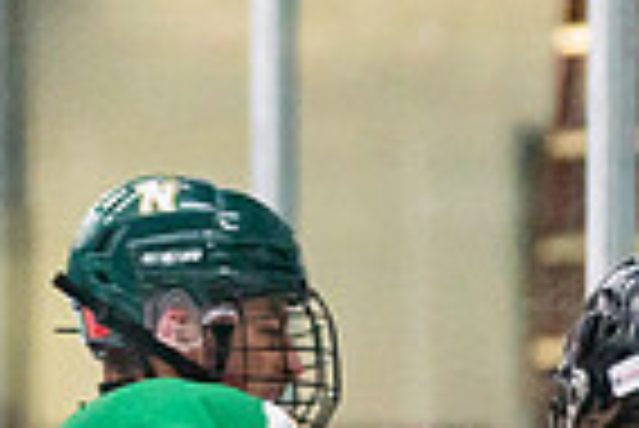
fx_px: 12118
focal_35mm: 682
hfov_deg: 3.0
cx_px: 359
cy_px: 672
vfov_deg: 2.0
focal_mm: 125
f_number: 2.8
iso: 3200
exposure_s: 1/1250
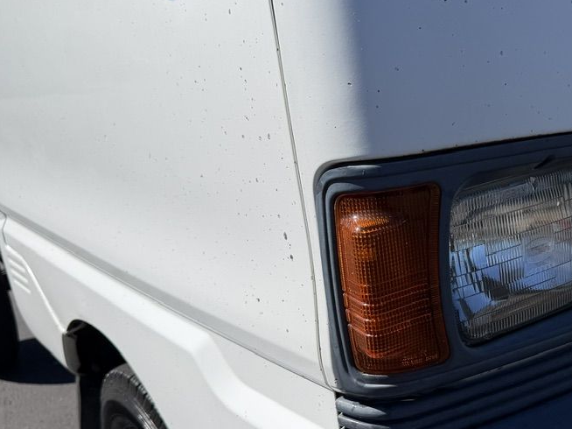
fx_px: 776
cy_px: 275
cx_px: 473
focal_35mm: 47
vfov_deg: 30.7
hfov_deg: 38.6
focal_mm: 6.76
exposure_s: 1/6711
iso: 80
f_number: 1.78
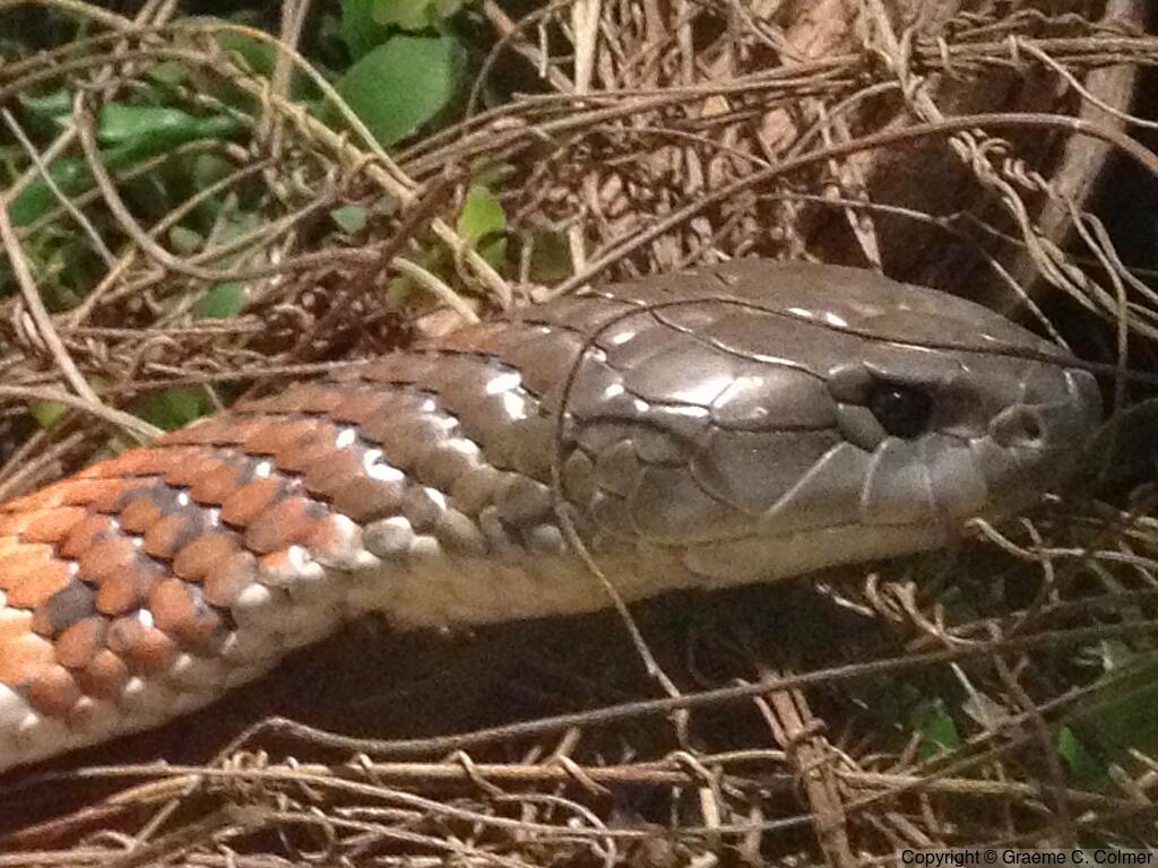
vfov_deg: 40.7
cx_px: 579
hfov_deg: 52.6
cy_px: 434
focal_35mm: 35
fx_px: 1171
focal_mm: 4.28
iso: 500
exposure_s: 1/15
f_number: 2.4
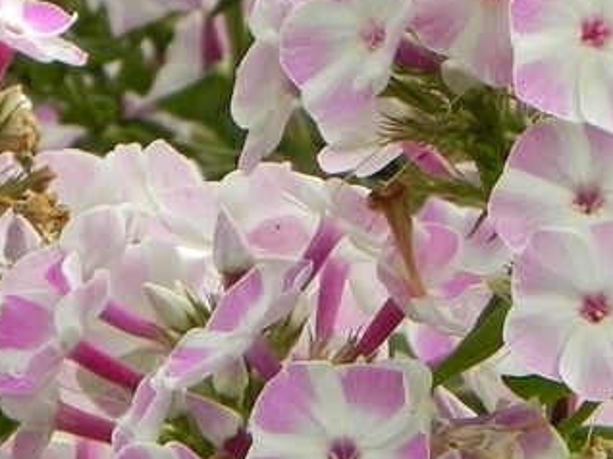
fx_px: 20031
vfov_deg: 1.3
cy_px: 326
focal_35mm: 1132
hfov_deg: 1.8
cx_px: 244
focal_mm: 59.9
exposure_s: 1/320
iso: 160
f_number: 5
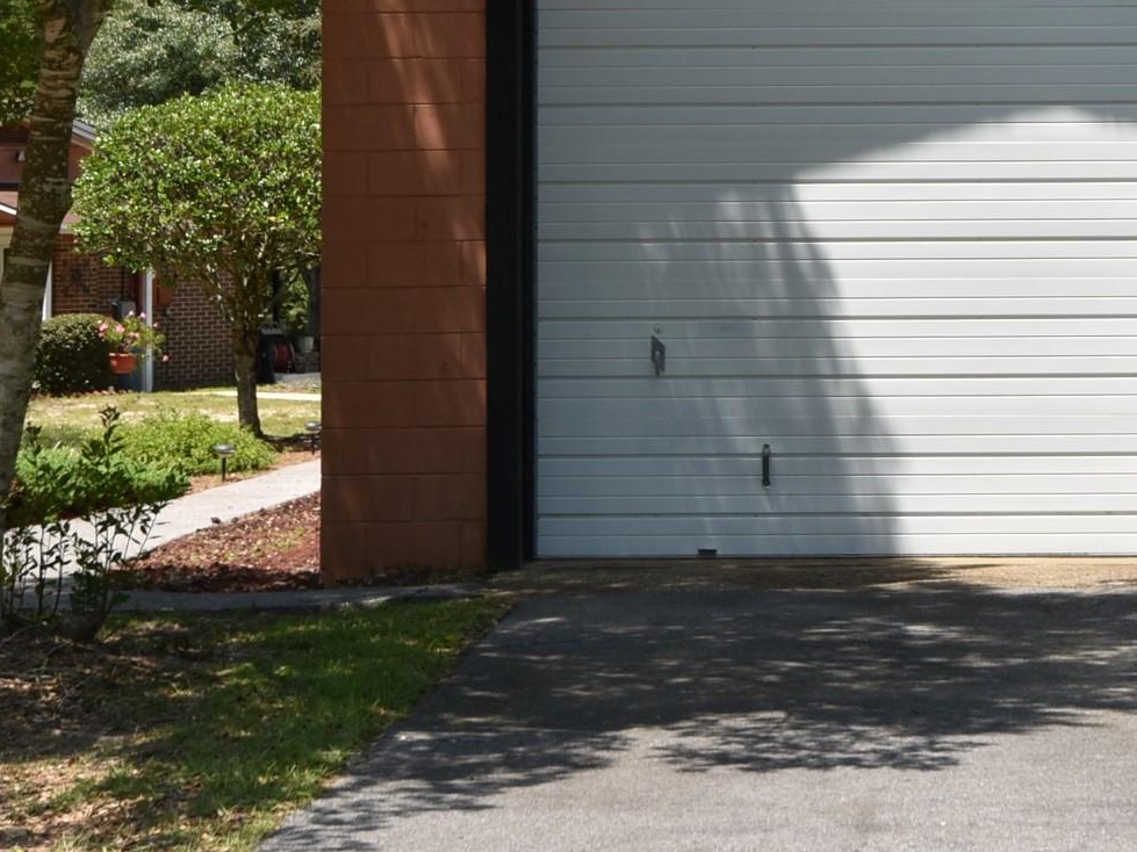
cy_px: -75
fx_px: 3481
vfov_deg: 13.7
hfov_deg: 18.4
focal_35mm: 106
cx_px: 855
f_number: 7.1
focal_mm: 24
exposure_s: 1/200
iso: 100
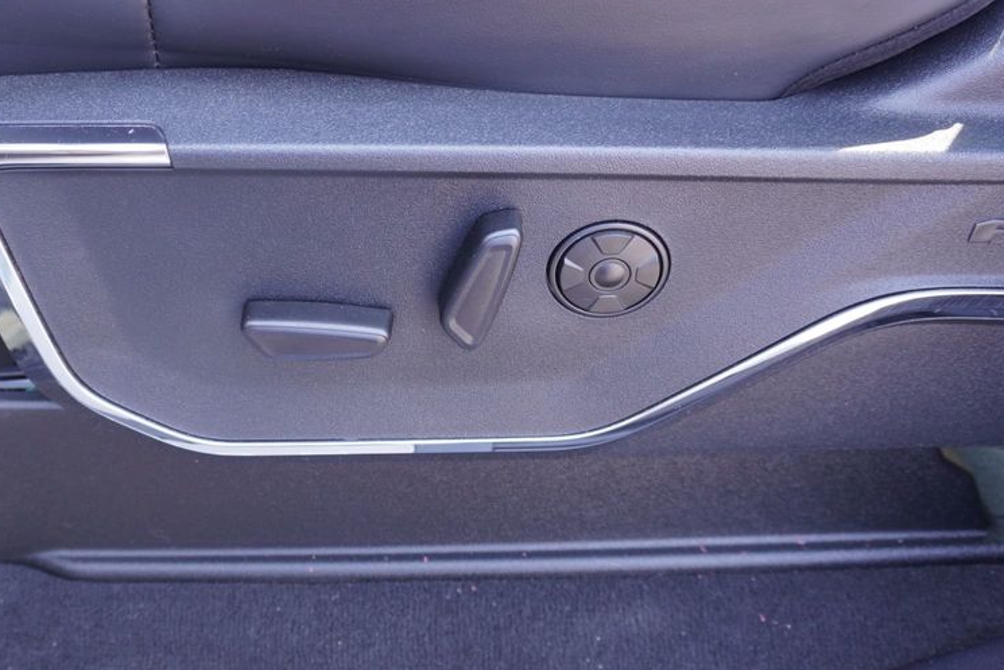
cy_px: 299
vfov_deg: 39.9
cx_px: 371
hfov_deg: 56.5
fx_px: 920
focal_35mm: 33
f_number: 4
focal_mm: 16
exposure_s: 1/60
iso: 250
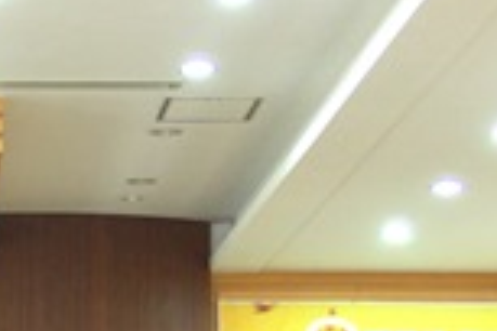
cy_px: 454
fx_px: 2250
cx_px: -143
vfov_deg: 8.3
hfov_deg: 12.2
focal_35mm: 163
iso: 200
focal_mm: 26
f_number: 2.8
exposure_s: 1/30
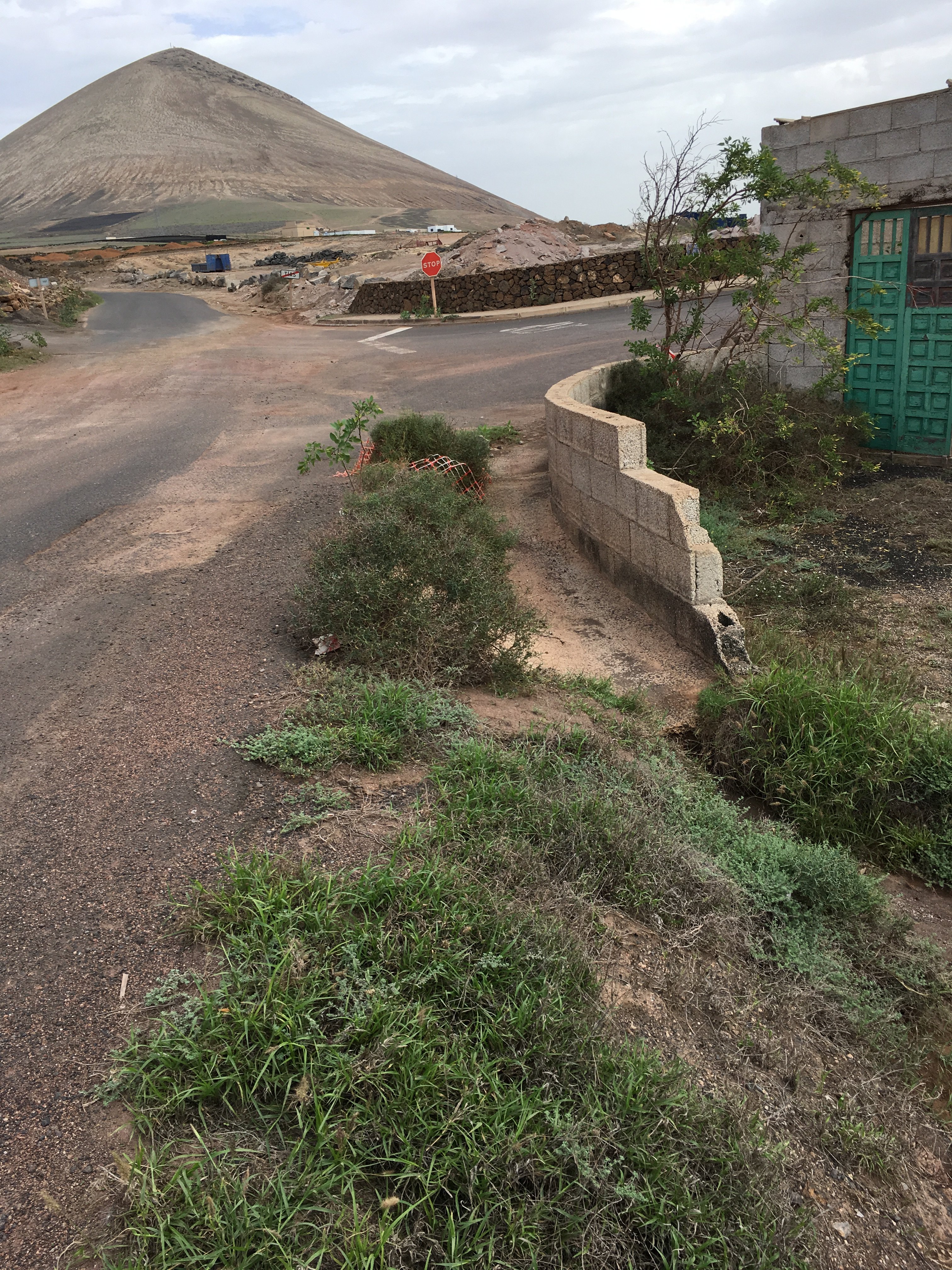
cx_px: 476
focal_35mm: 29
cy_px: 635
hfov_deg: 48.2
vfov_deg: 61.7
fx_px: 1063
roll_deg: +2.9
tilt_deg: -18.3
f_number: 2.2
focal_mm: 4.15
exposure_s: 1/610
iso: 25
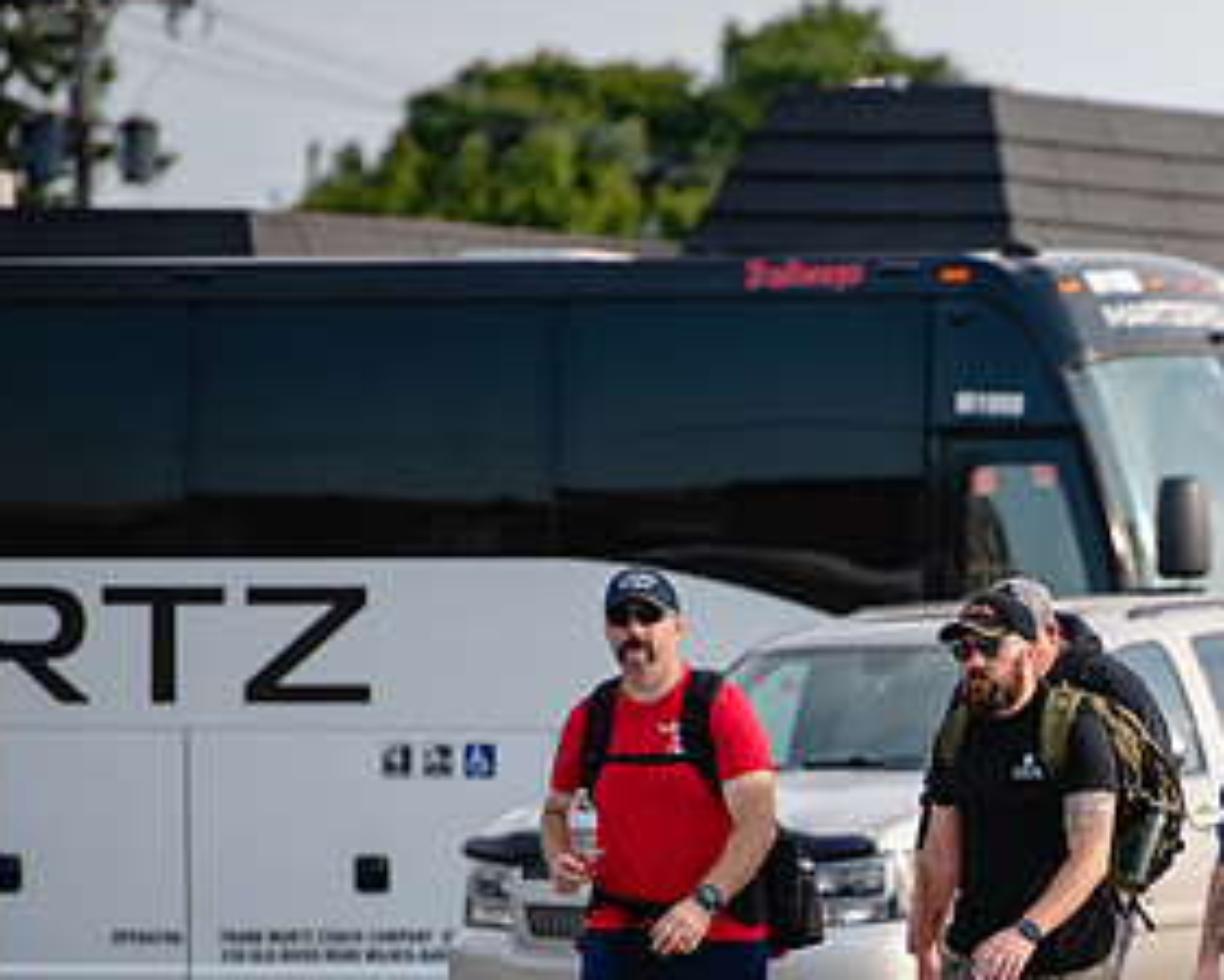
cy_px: 821
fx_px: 14024
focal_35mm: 387
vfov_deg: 4.0
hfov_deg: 5.0
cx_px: 1241
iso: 80
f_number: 3.2
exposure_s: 1/640
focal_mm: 200
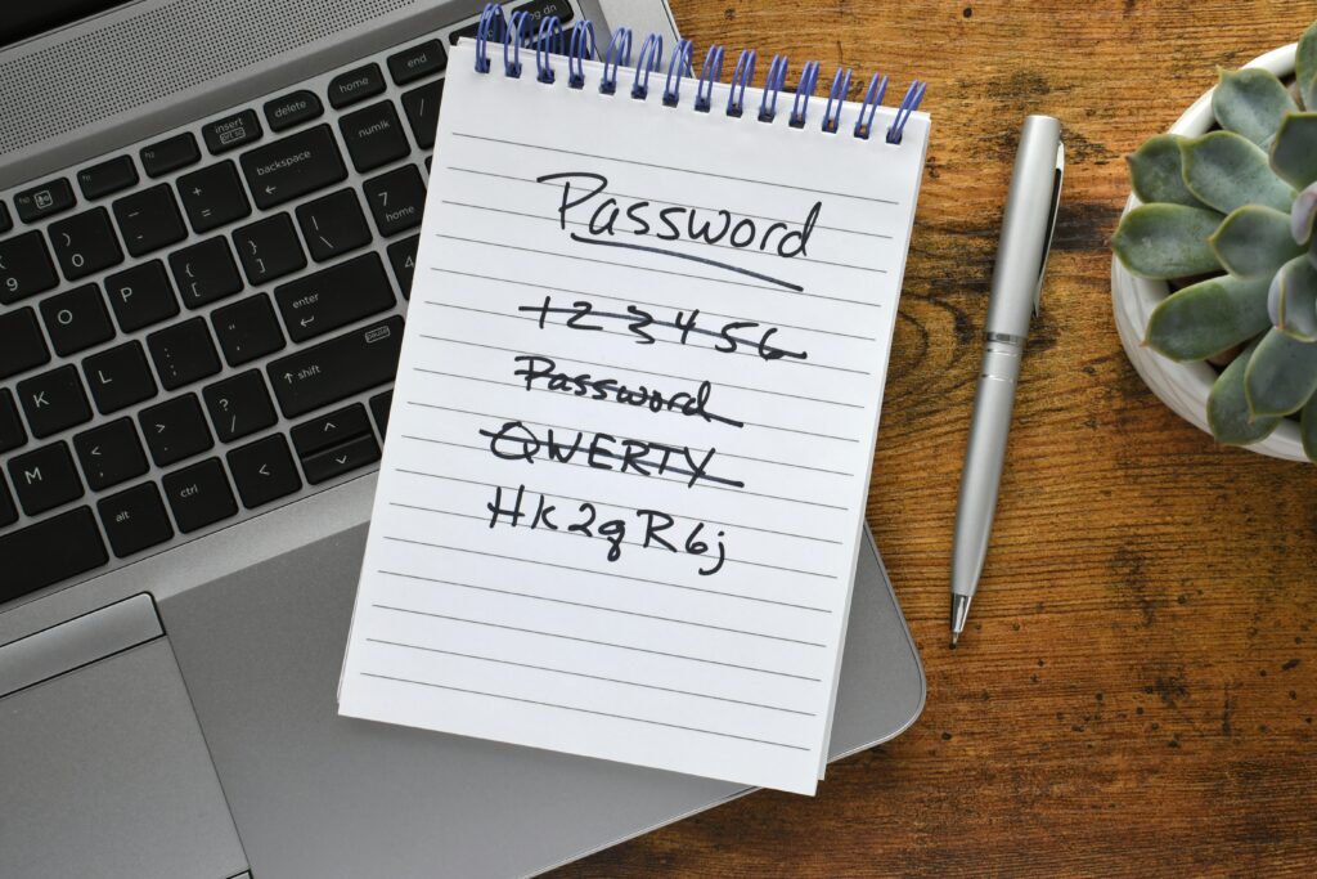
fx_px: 1921
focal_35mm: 52
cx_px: 658
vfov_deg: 25.8
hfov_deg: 37.8
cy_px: 440
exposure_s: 1/25
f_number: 9
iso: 200
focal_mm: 35
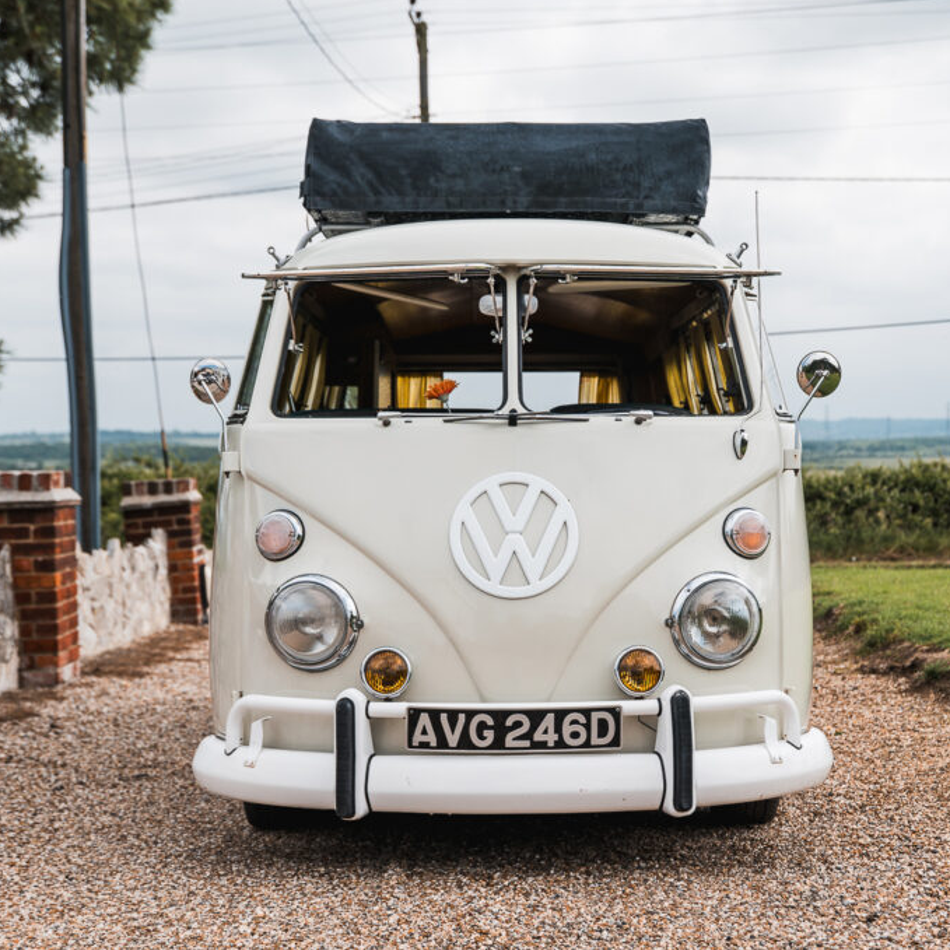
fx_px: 1832
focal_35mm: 59
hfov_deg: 29.1
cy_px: 474
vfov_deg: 29.1
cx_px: 511
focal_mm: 46
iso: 100
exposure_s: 1/400
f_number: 3.5
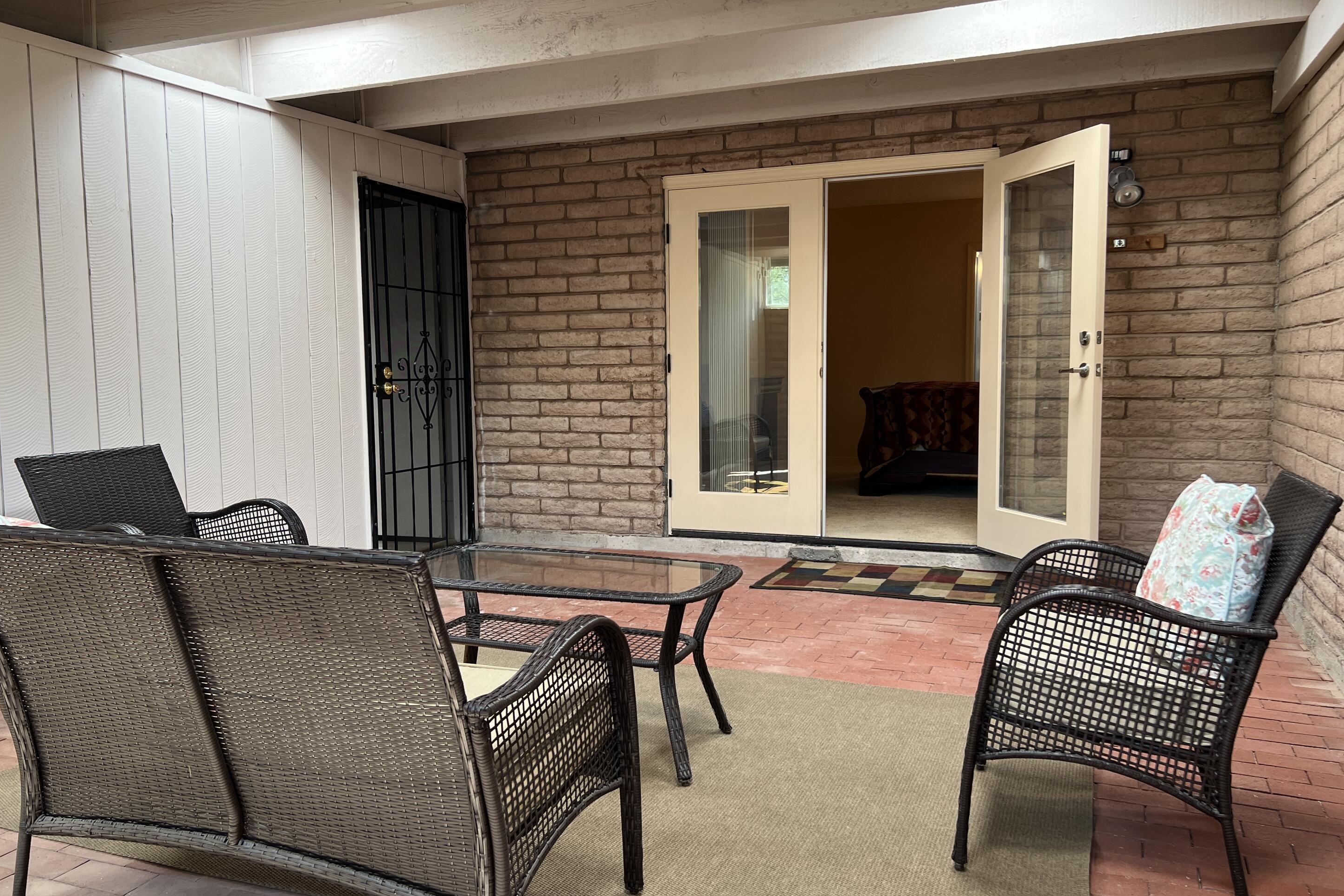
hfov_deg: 65.5
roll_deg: +0.2
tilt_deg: -6.2
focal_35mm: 28
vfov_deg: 46.4
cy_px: 454
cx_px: 663
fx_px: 1045
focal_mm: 5.7
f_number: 1.5
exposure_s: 1/121
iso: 80
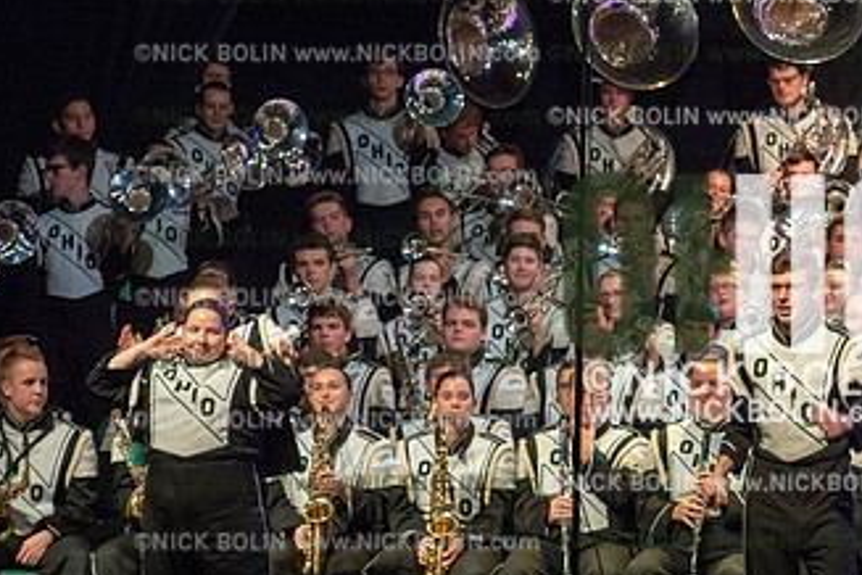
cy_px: 298
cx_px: 749
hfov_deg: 6.1
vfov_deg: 4.1
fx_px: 8069
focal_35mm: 337
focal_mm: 190
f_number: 7.1
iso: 8000
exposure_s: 1/200
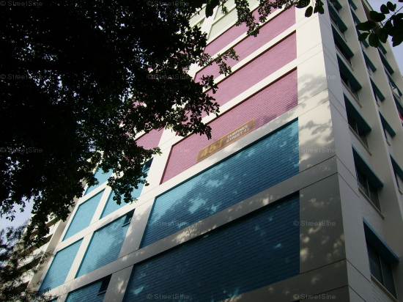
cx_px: 202
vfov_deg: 40.7
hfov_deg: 52.6
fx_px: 407
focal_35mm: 35
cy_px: 151
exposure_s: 1/272
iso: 50
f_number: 5.8
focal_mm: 5.95
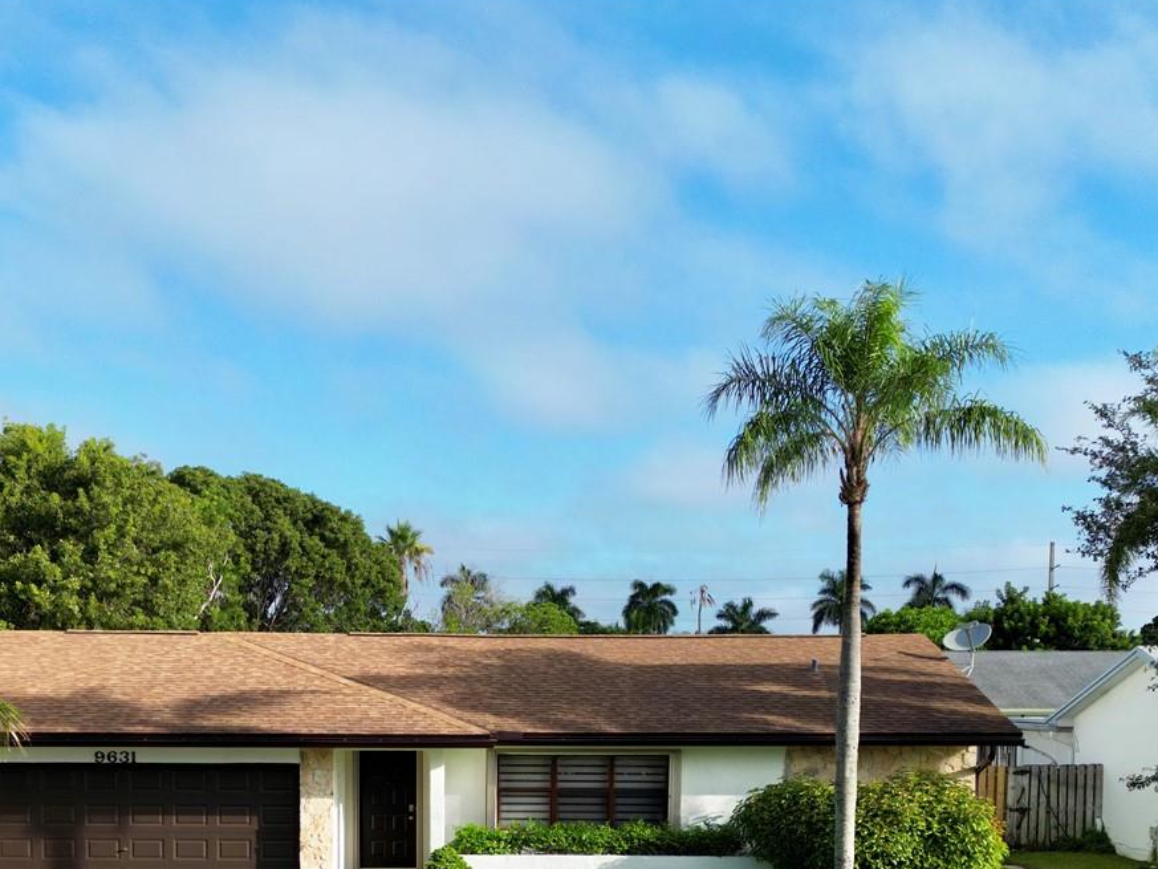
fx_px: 1472
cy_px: 783
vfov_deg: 31.3
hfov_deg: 42.8
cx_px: 488
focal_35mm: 44
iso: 100
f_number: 1.7
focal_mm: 6.72
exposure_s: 1/1500
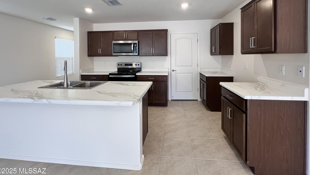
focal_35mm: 15
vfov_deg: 68.6
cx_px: 160
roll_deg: +0.4
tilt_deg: -0.9
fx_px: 123
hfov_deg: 103.0
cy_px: 59
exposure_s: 1/120
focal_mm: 1.57
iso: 125
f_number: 1.8
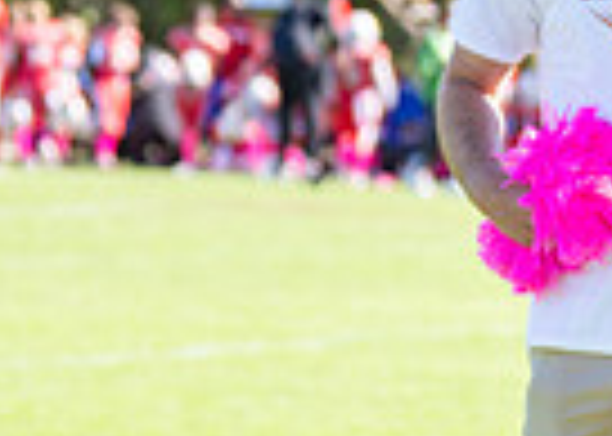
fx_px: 6567
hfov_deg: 5.3
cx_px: 663
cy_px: 166
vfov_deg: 3.8
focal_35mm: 378
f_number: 2.8
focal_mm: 70
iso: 200
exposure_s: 1/1250
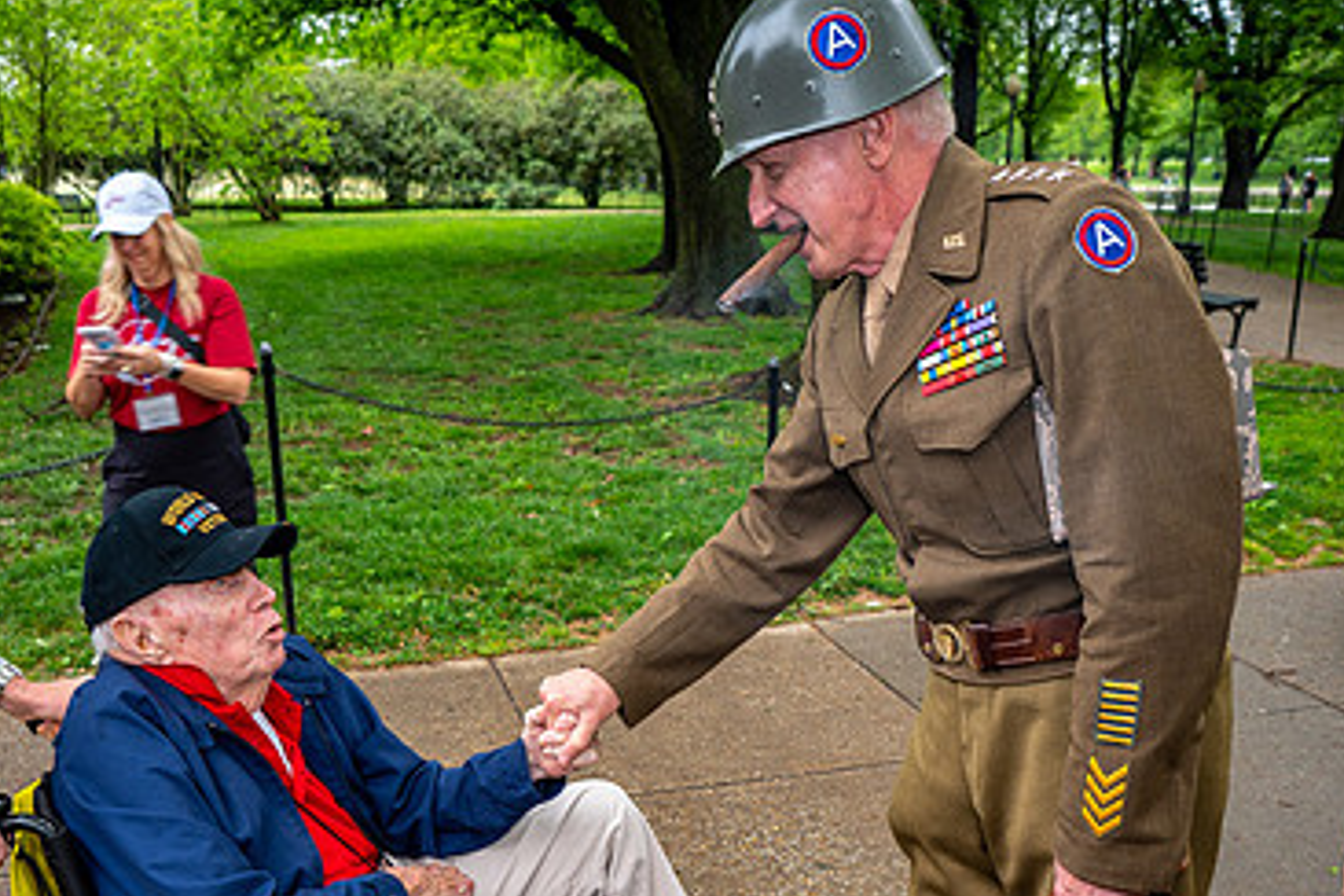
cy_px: 635
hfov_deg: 50.6
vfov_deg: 34.5
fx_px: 1419
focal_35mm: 38
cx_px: 606
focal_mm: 24
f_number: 4
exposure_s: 1/60
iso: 110
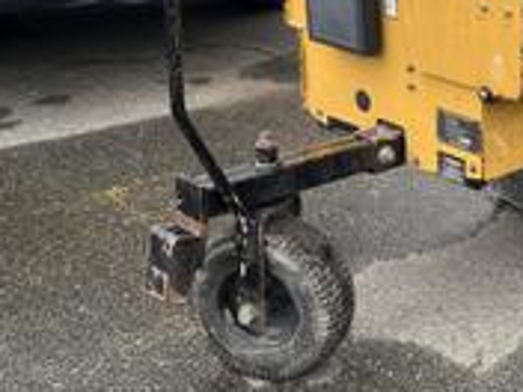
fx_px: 1073
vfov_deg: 20.6
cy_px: 107
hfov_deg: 25.3
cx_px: 588
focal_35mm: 71
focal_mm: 5.1
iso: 40
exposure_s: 1/273
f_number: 1.6
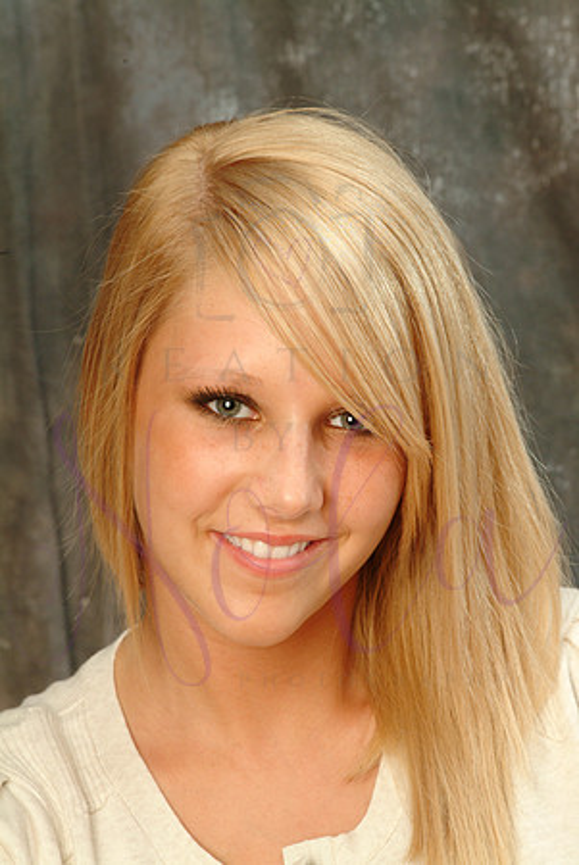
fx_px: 5235
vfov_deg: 9.5
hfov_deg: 6.3
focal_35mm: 218
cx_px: 290
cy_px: 432
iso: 400
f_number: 11
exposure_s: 1/125
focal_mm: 145
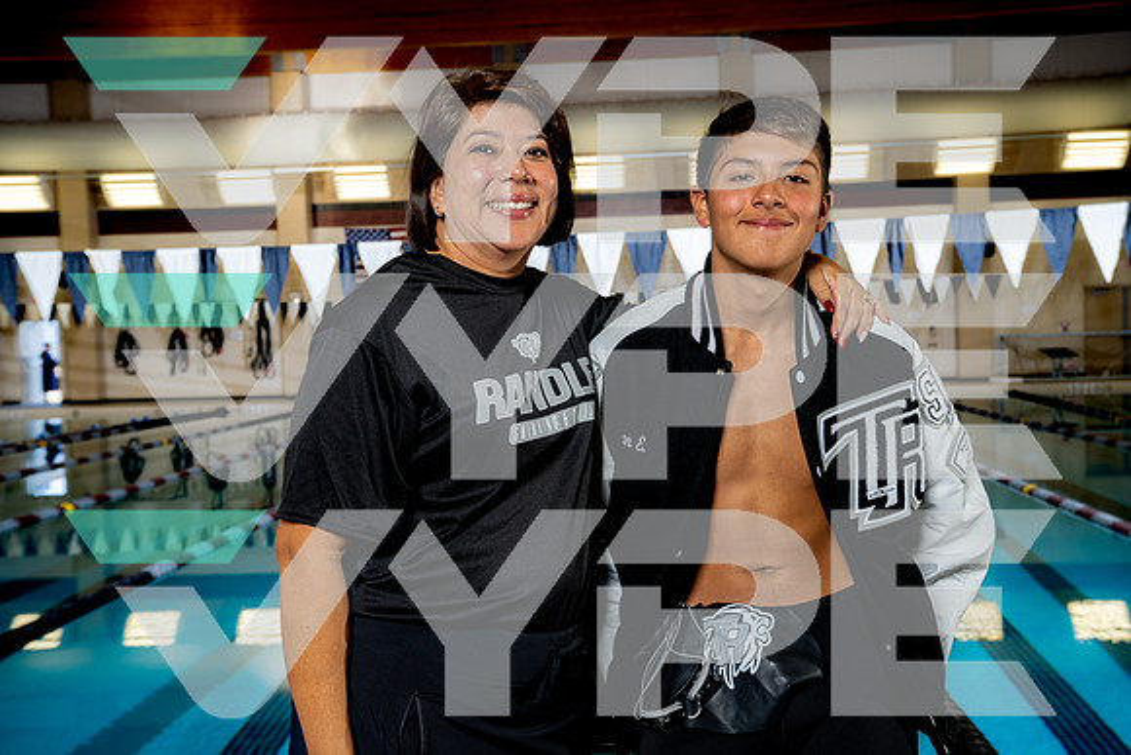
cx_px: 566
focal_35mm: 37
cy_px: 378
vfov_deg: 36.0
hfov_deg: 51.9
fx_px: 1163
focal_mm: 37
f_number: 5.6
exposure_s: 1/250
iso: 320
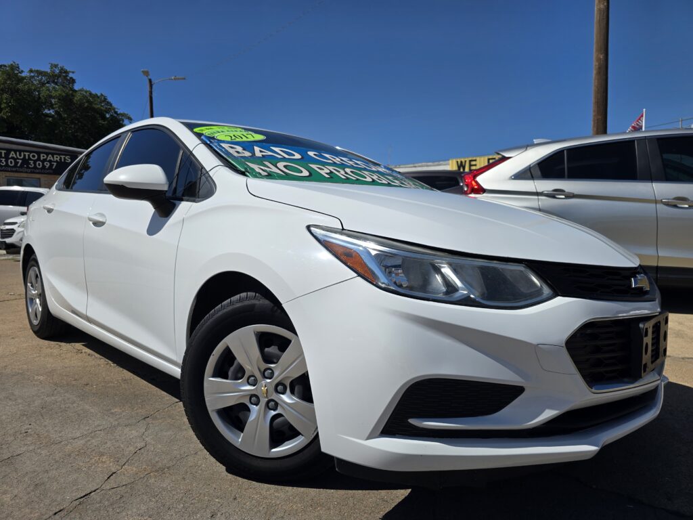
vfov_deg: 58.9
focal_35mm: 23
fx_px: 460
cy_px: 260
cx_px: 346
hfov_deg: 73.9
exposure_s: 1/1761
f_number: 1.7
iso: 12
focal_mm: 6.3
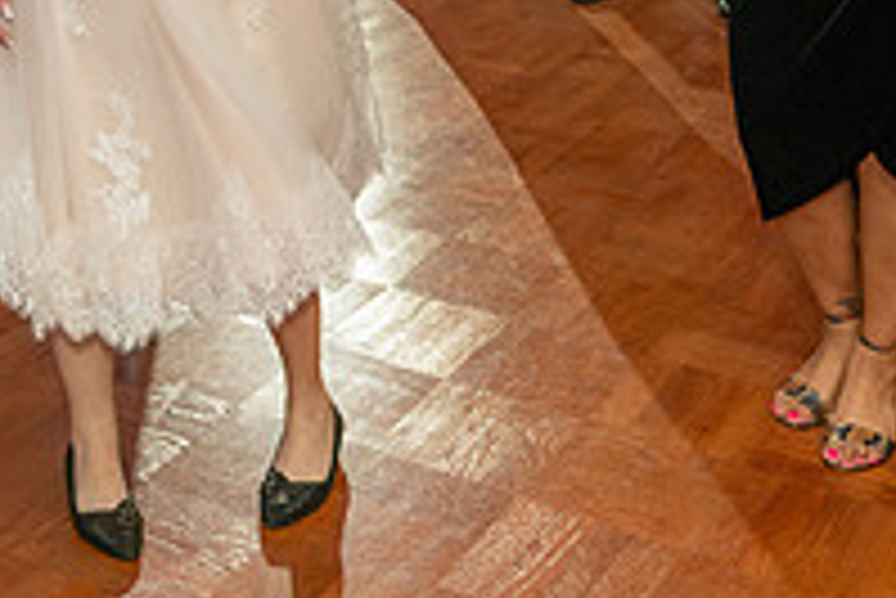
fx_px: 1743
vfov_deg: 18.0
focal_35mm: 70
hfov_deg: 28.2
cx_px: 185
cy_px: -209
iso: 800
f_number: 2.8
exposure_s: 1/100
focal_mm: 24
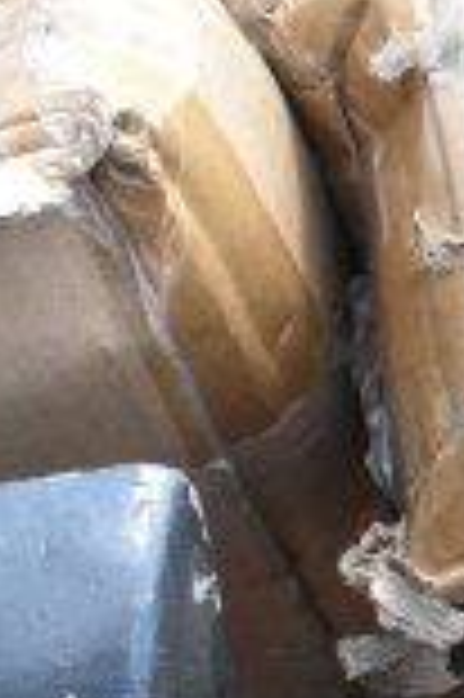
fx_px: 2519
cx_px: 1207
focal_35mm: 130
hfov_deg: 9.2
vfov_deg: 15.6
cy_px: 655
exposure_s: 1/800
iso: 6400
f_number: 14
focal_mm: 22
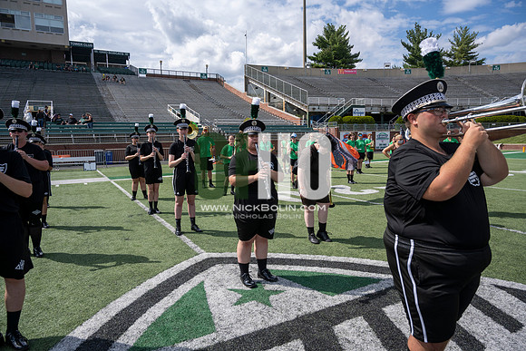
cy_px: 176
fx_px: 351
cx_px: 263
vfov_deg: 53.2
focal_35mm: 24
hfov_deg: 73.7
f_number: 5
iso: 200
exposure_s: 1/1600
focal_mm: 24
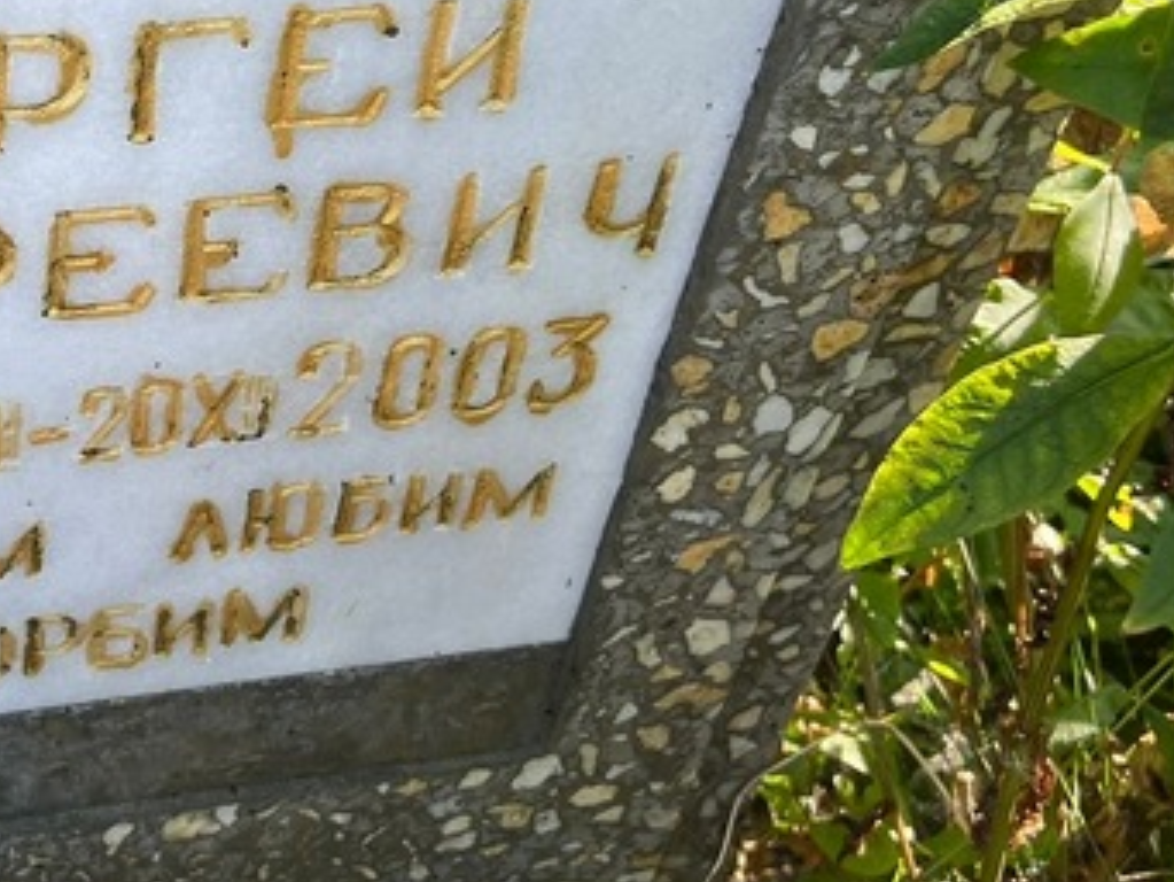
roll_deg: +1.1
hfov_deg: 30.0
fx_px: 2070
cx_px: 65
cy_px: 245
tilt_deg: -40.3
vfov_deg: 23.8
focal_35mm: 61
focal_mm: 5.7
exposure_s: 1/312
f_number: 1.5
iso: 50
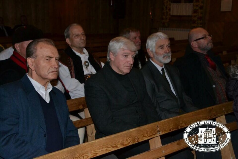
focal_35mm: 45
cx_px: 119
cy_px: 80
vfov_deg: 29.9
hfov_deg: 43.6
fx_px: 297
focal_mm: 30
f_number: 8
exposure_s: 1/60
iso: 1600
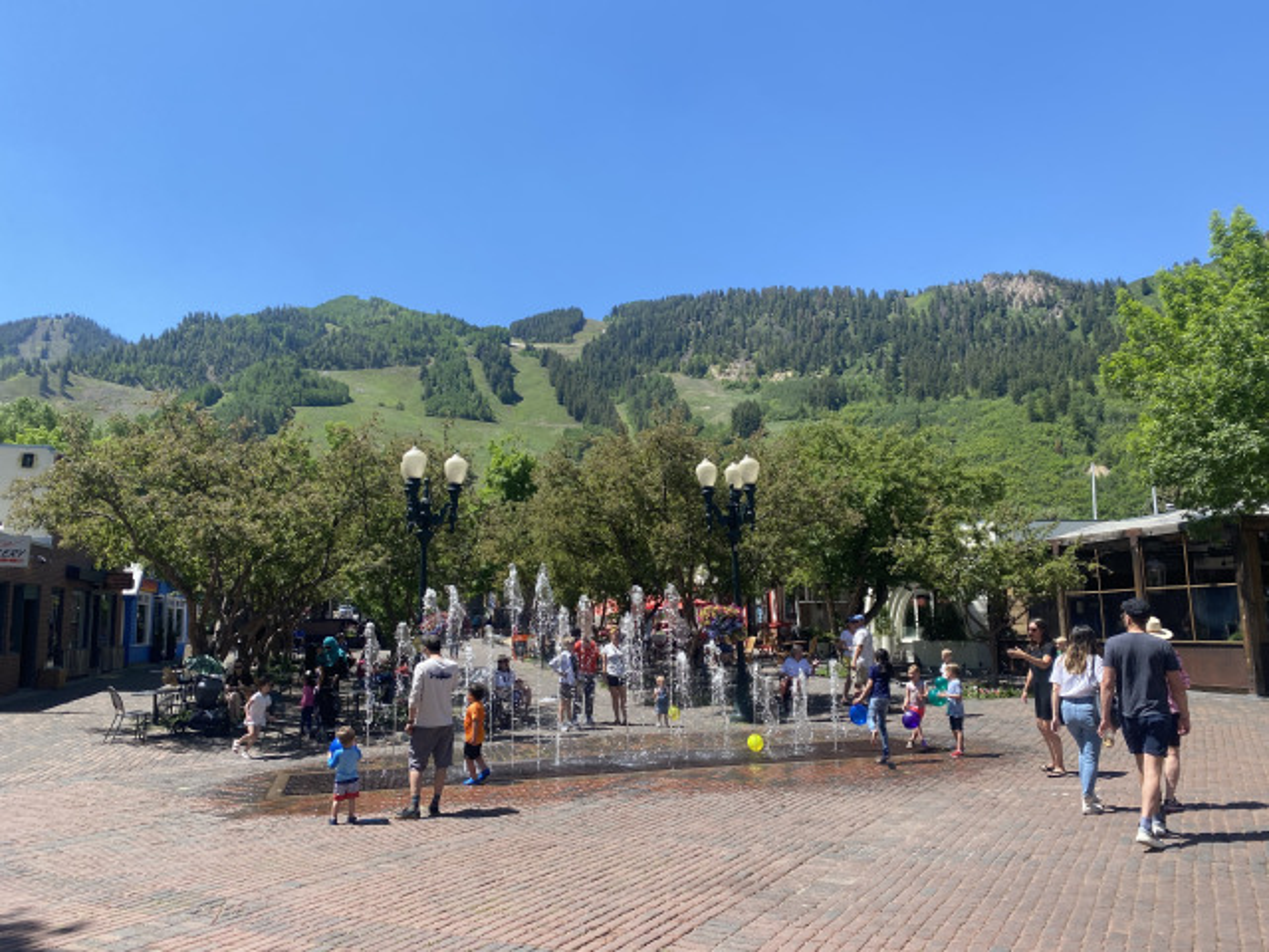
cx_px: 634
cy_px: 476
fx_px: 953
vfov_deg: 53.1
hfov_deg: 67.3
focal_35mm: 26
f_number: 1.8
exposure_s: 1/1522
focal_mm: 4.25
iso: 32
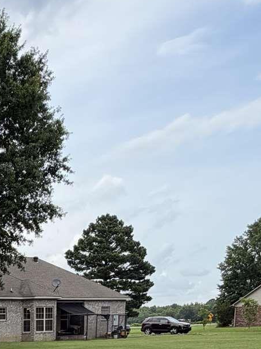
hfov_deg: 24.3
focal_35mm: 53
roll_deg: +2.8
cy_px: 452
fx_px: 533
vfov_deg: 29.3
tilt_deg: -13.0
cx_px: -72
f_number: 2.2
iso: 40
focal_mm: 2.22
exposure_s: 1/596
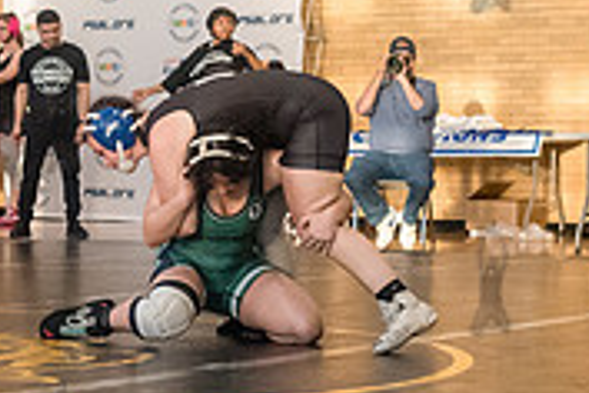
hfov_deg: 15.2
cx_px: 107
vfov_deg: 10.2
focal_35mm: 134
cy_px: 217
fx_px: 2192
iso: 5000
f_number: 4
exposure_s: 1/400
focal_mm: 35
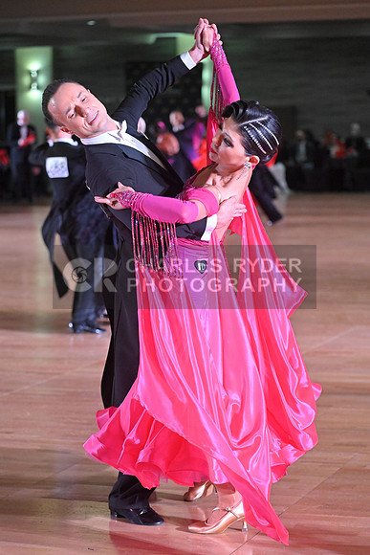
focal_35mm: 105
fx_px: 1618
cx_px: 185
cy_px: 278
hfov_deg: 13.0
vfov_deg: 19.5
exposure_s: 1/400
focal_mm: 105
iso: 5000
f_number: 4
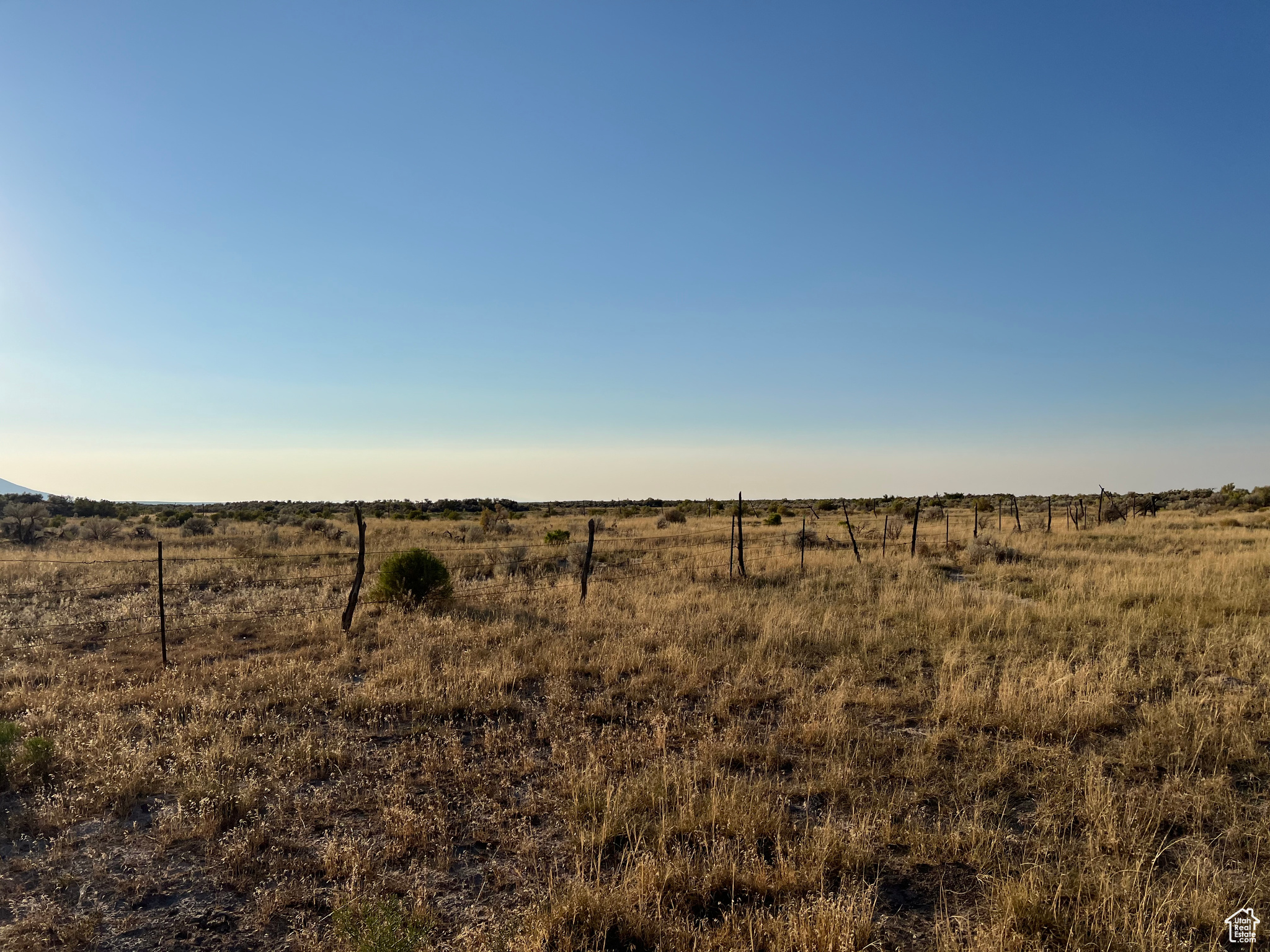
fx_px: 954
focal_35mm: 26
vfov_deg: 53.1
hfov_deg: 67.3
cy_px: 476
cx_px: 635
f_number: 1.5
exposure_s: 1/9434
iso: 50
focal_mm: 5.7
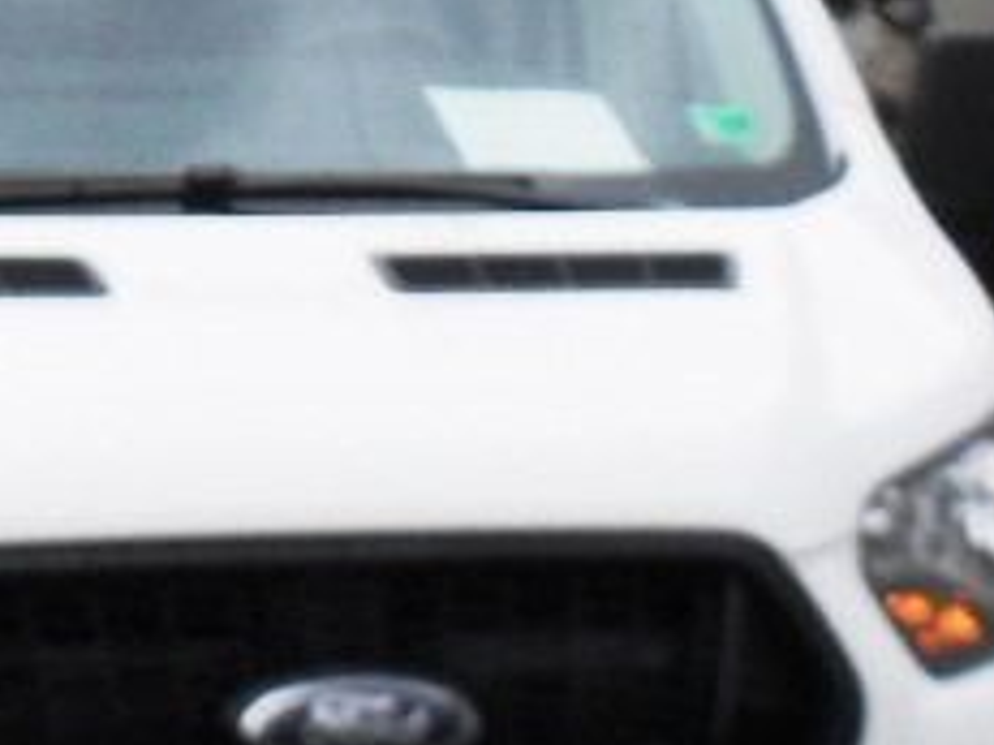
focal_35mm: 155
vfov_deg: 9.6
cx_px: 99
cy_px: 233
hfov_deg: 12.7
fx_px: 4449
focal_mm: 6.3
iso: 100
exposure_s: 1/250
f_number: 3.2
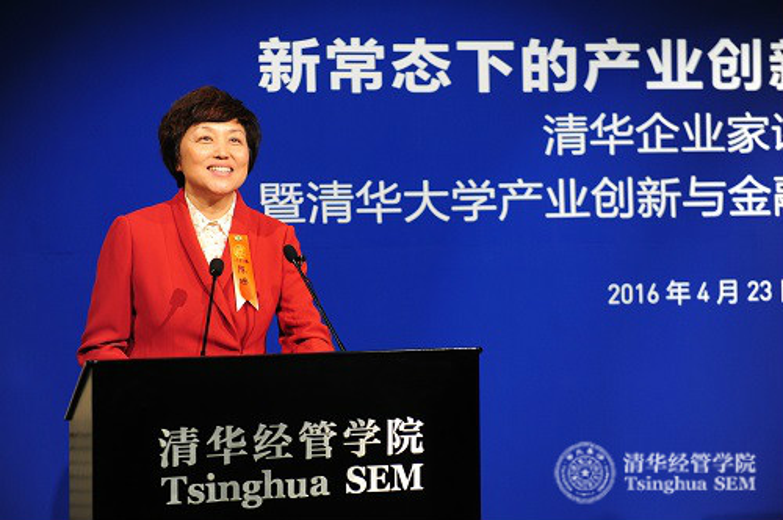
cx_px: 392
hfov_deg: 32.4
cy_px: 260
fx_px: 1347
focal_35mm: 62
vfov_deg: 21.9
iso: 1600
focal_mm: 62
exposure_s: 1/200
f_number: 3.5
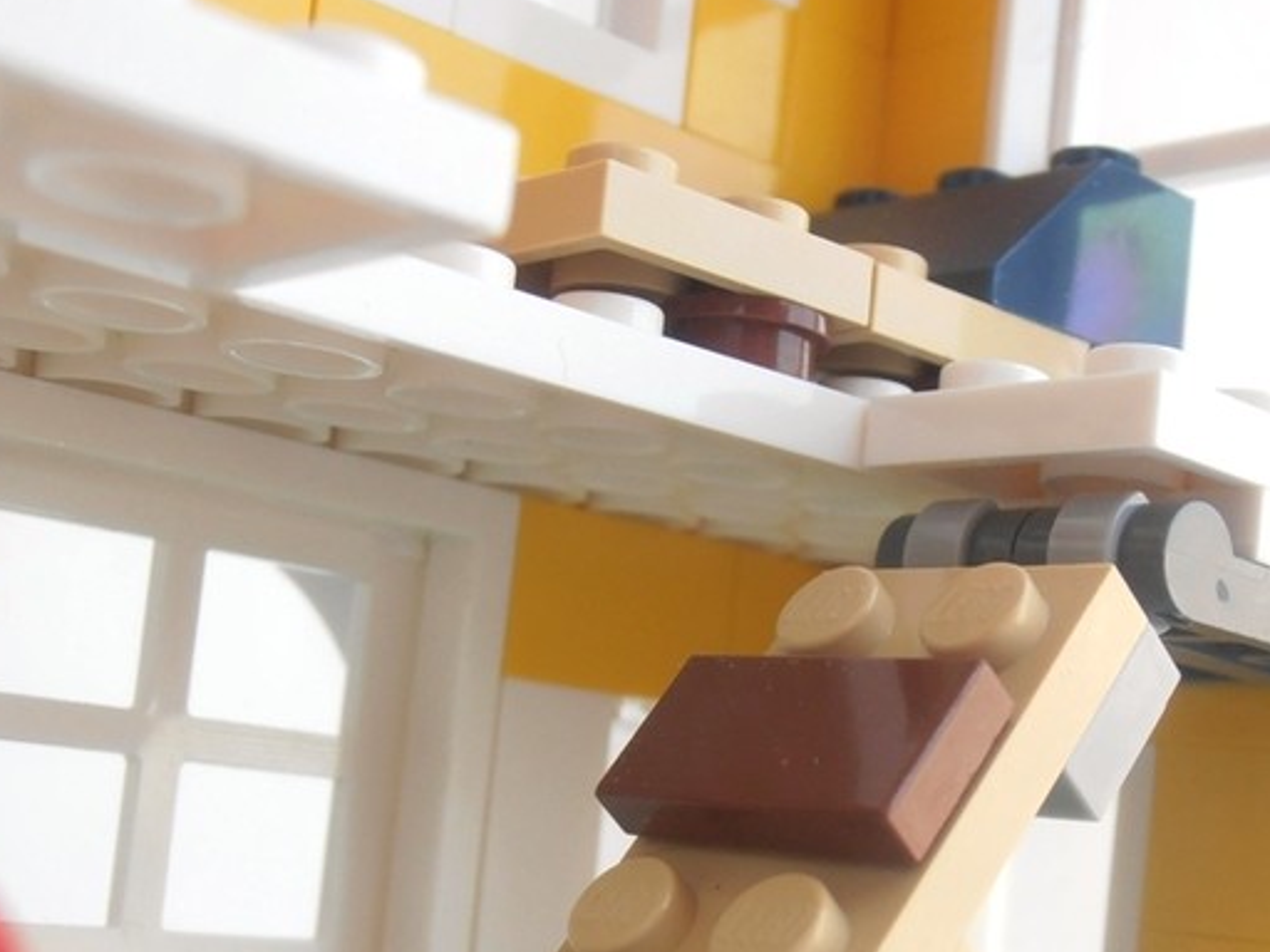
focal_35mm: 65
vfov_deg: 22.4
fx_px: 2385
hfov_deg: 29.7
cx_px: 764
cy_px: 678
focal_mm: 6.61
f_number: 3.9
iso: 80
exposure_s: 1/60
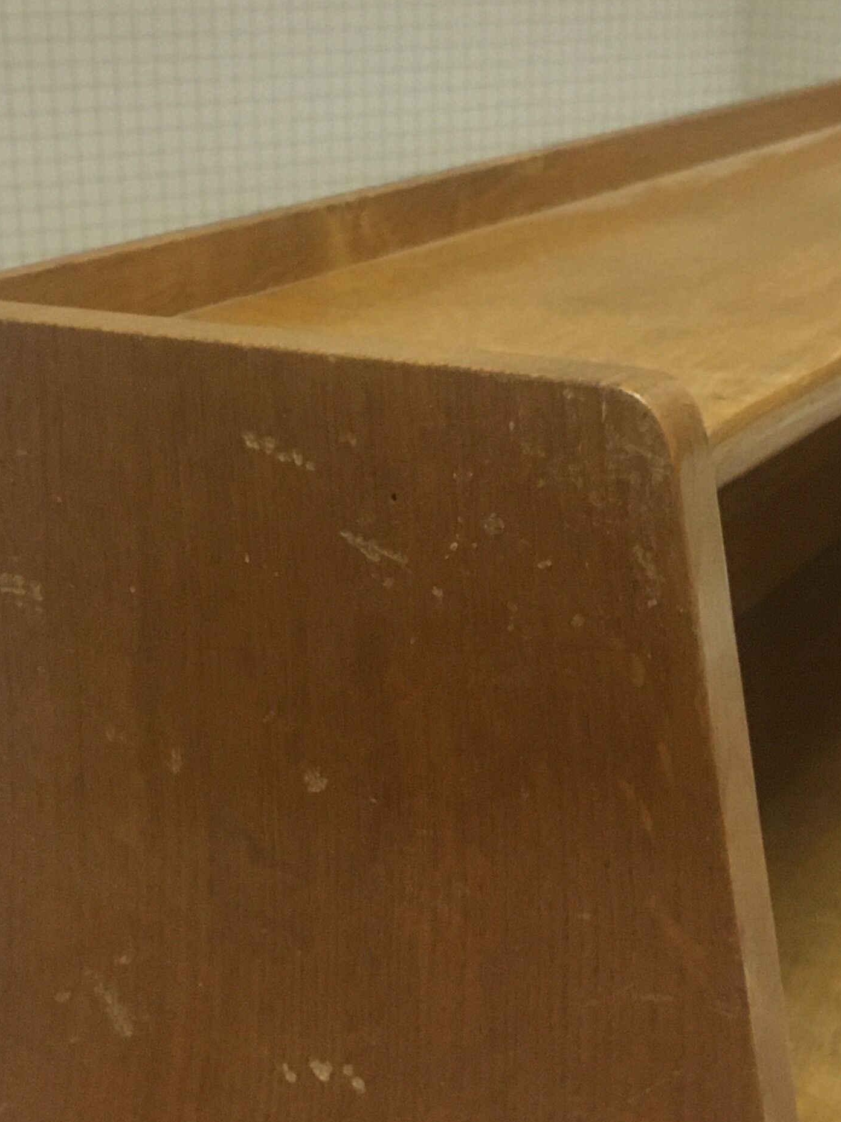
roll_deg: -0.8
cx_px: 553
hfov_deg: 23.2
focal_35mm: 63
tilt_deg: -19.6
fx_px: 2041
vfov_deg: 30.7
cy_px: 647
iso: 250
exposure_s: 1/17
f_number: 2.2
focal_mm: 4.15
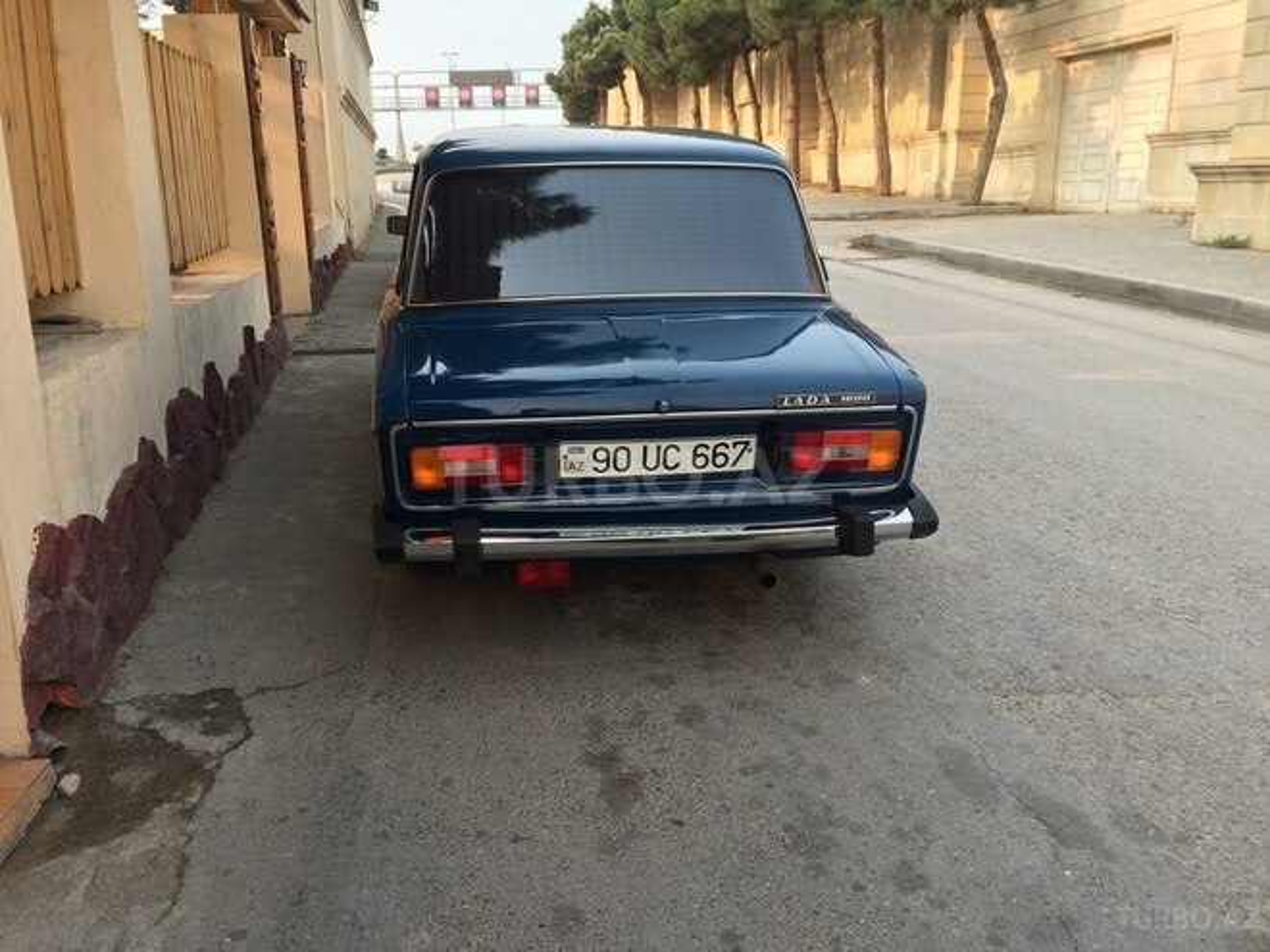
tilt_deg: -13.6
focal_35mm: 29
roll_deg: +0.3
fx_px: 1064
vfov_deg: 48.2
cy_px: 476
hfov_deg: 61.7
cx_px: 635
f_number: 2.2
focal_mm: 4.15
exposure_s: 1/318
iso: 32
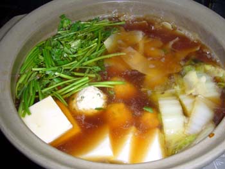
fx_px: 228
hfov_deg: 52.6
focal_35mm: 35
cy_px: 84
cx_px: 112
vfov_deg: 40.7
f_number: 2.8
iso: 80
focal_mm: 5.8
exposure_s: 1/60
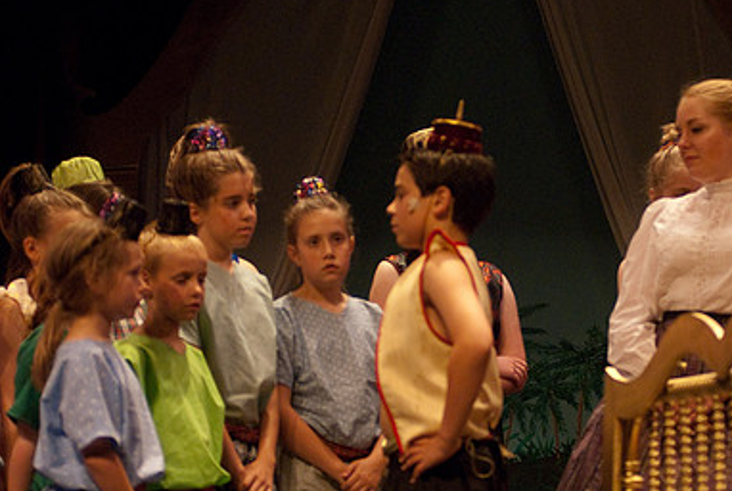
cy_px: 301
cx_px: 464
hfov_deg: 11.3
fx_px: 3706
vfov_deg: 7.6
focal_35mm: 182
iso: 1000
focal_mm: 80
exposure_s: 1/200
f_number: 2.8
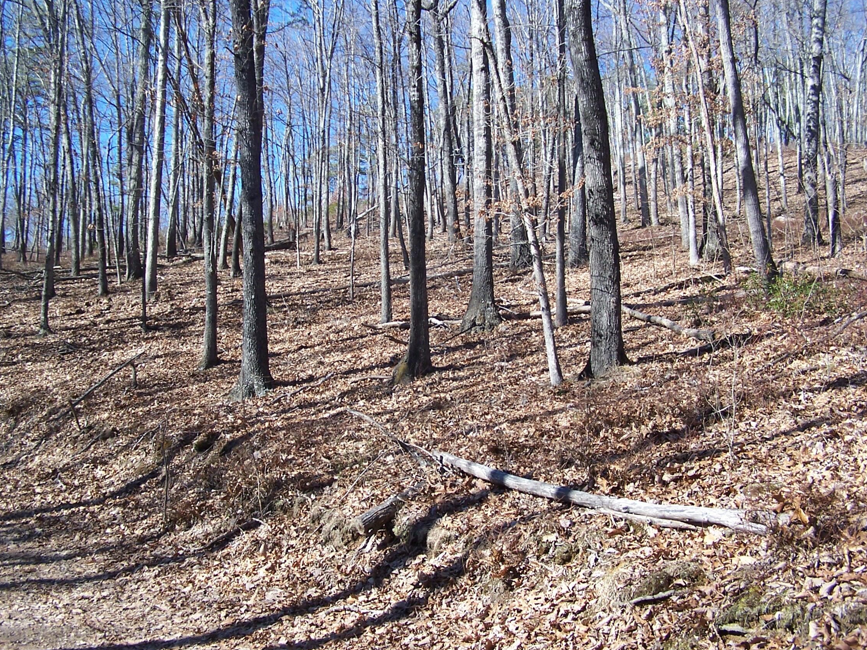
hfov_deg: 47.9
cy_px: 319
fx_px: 977
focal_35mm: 39
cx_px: 424
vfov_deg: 36.8
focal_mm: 6.3
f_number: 2.8
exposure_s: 1/350
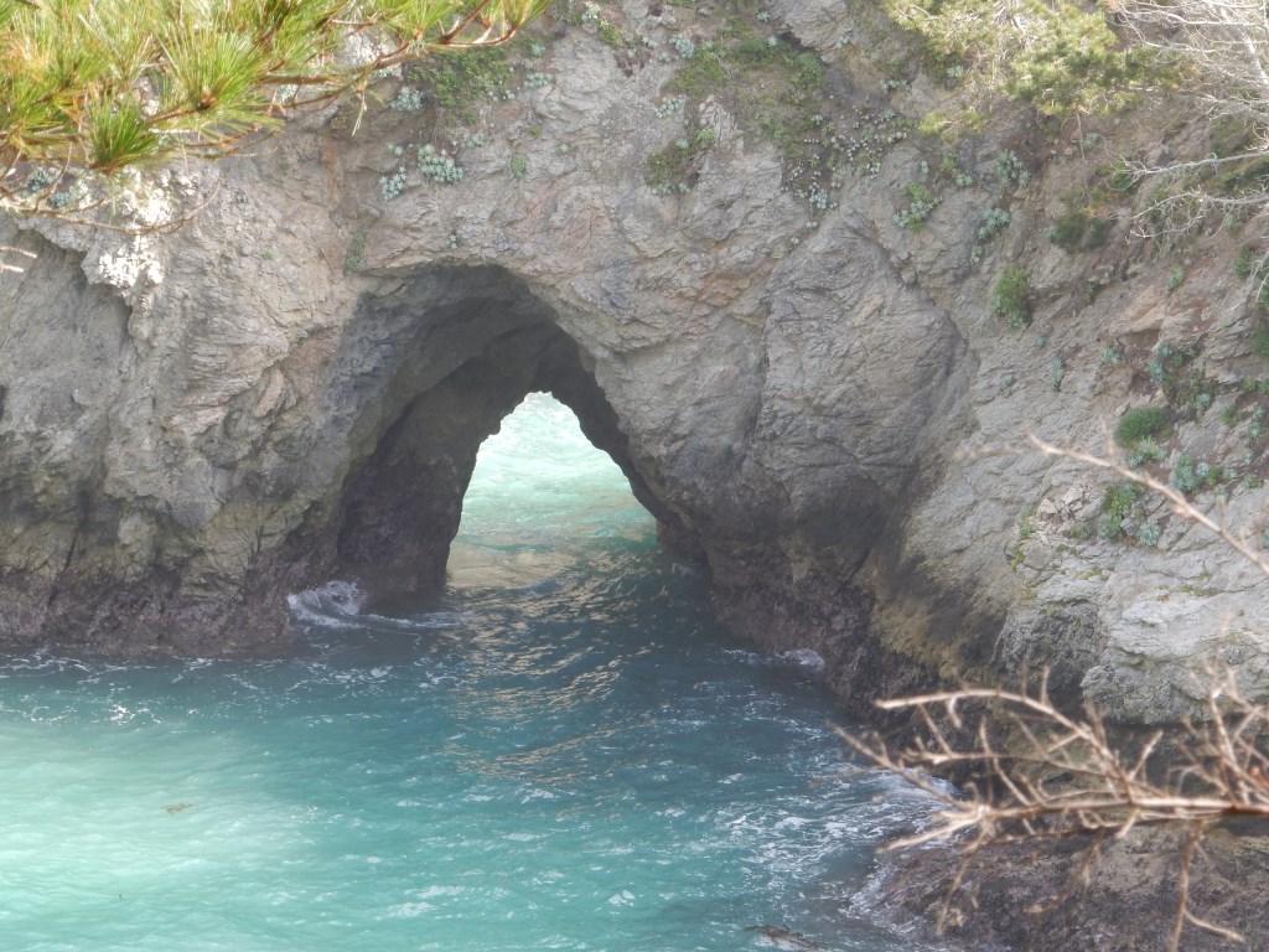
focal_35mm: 229
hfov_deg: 8.6
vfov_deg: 6.5
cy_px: 476
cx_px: 634
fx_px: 8395
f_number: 6.3
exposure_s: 1/60
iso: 140
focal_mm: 40.9
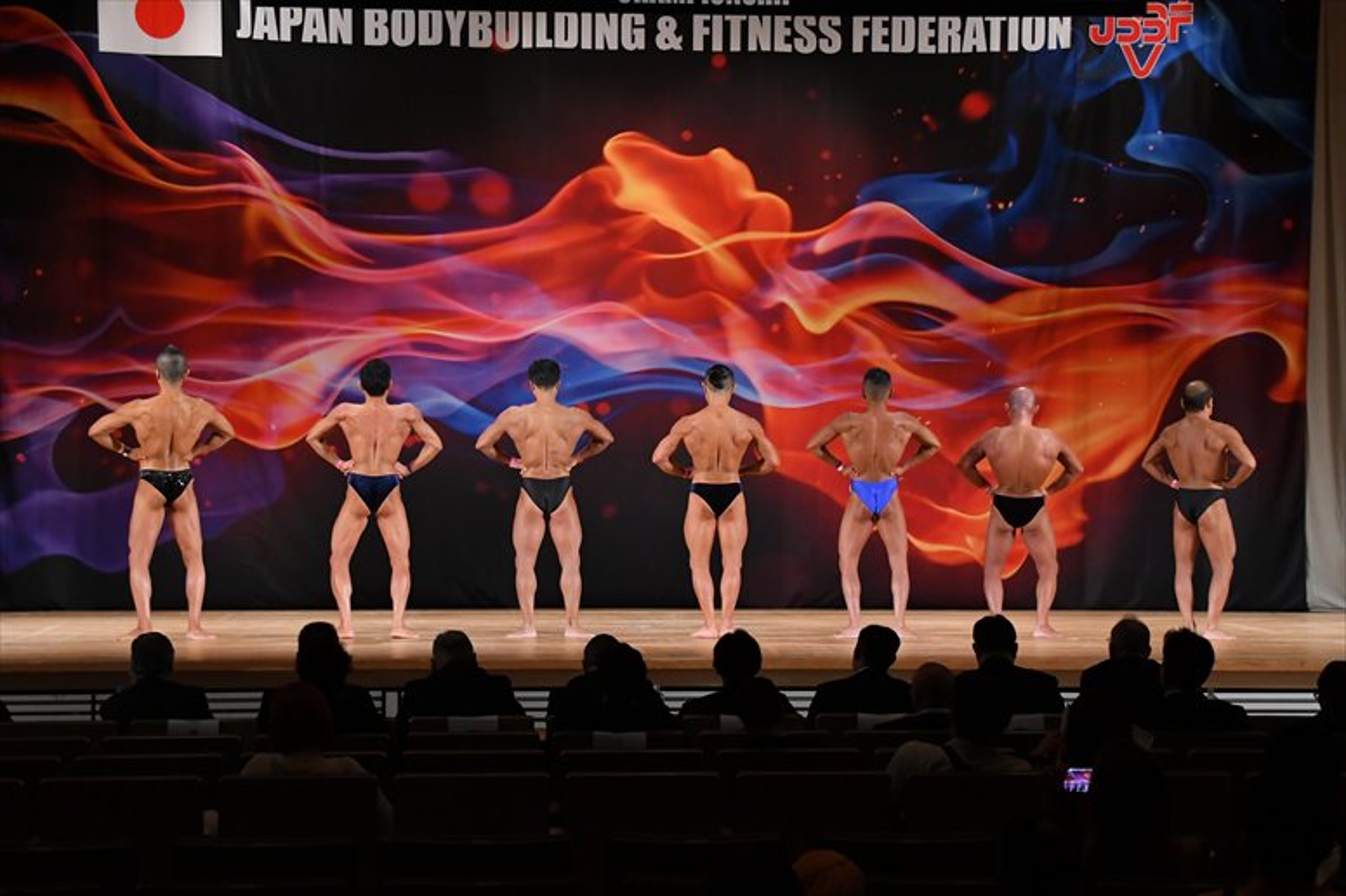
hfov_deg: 23.4
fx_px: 3251
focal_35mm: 87
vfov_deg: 15.7
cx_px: 673
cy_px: 448
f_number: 5.6
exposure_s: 1/400
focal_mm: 58
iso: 3200
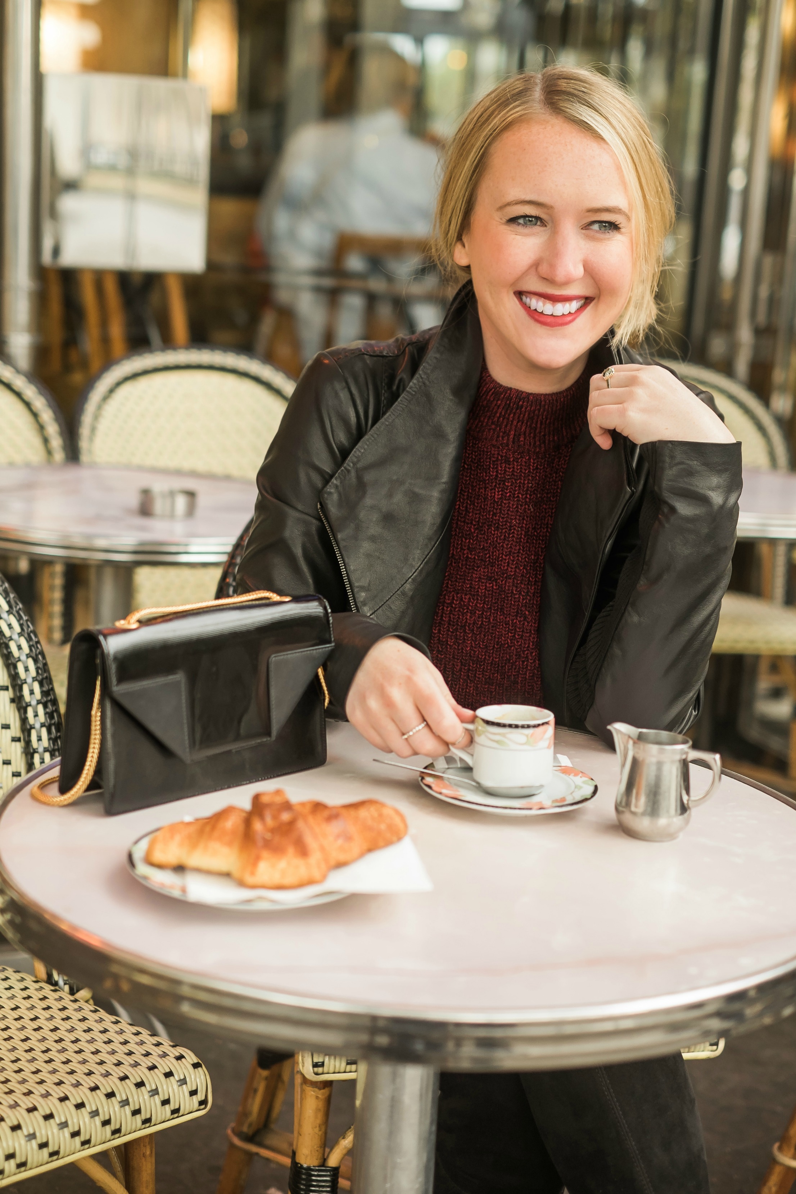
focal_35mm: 53
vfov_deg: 37.5
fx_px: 1758
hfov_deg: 25.5
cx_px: 398
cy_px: 597
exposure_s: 1/320
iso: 500
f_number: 2
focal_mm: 35
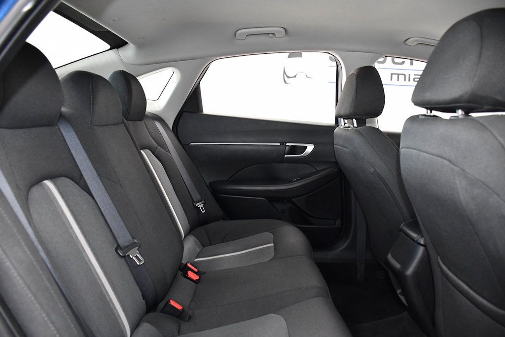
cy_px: 168
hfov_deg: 67.4
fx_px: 379
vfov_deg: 47.9
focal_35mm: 27
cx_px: 252
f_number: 3.5
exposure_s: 1/250
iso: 2500
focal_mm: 18
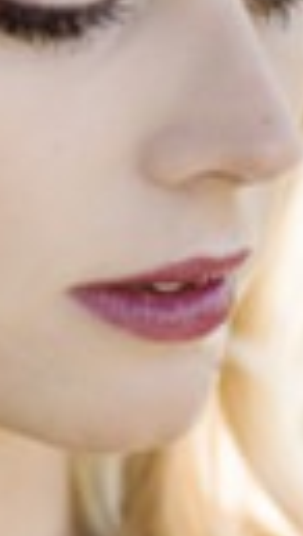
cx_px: -560
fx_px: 5858
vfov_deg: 5.2
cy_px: -12
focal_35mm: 412
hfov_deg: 2.9
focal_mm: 85
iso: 500
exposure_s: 1/1250
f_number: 2.5
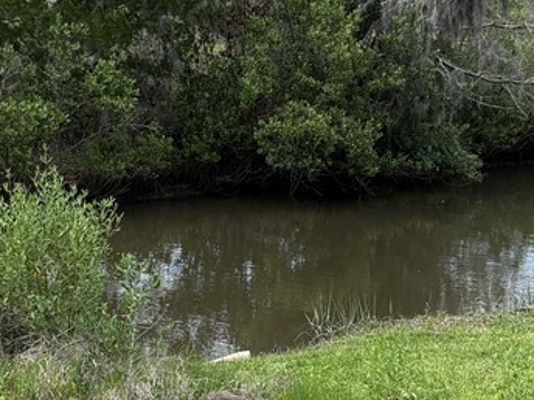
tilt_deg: -6.1
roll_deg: -0.8
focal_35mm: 121
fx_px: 1867
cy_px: 135
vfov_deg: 12.2
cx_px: 250
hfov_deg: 16.3
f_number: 1.6
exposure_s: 1/3311
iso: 50
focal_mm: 5.96
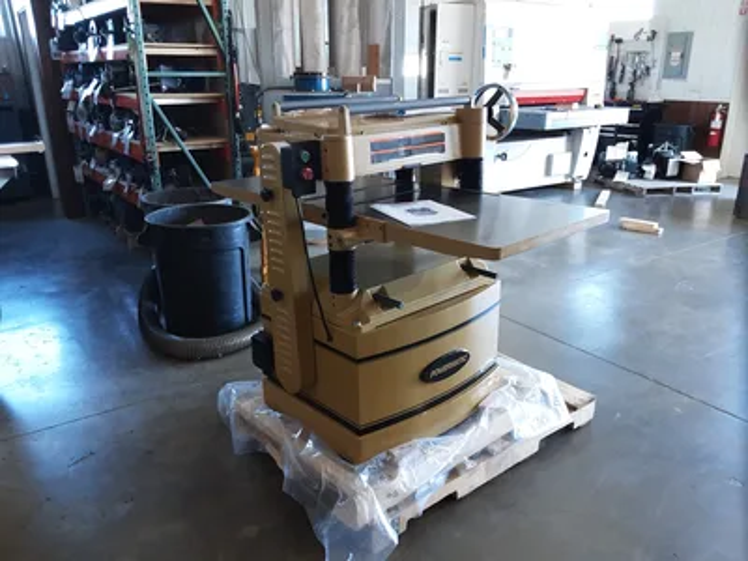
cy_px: 280
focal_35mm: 28
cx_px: 374
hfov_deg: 63.4
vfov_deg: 49.7
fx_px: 605
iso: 100
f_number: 1.9
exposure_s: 1/40
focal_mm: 2.9
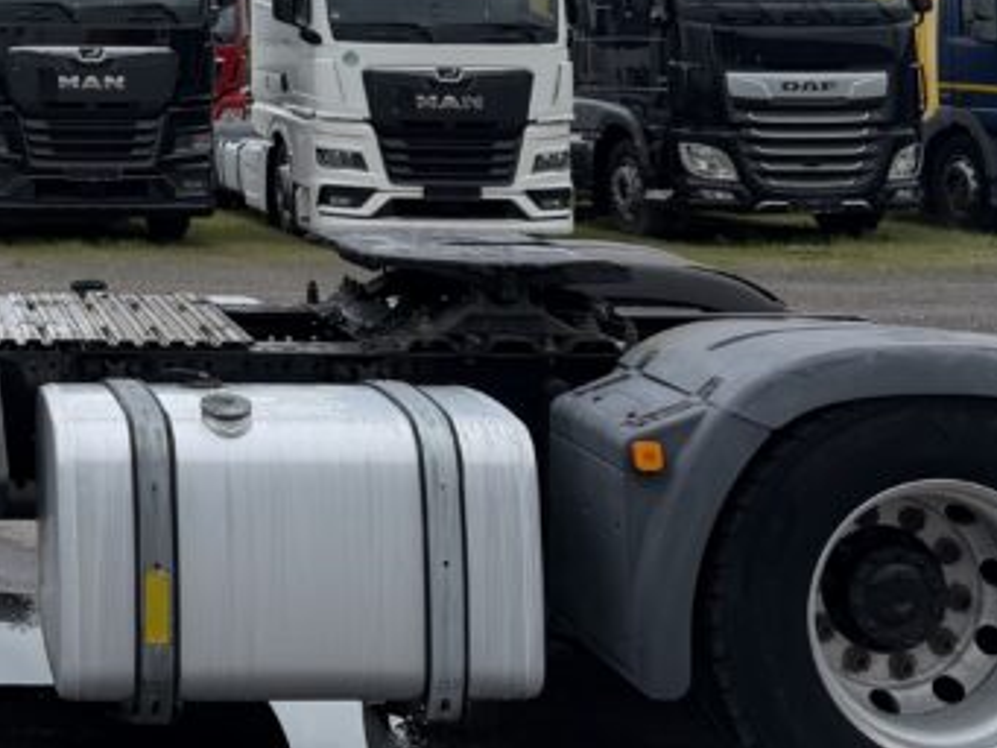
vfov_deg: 19.1
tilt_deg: +5.5
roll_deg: -0.1
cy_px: -187
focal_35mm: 72
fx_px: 2074
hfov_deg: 25.1
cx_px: -105
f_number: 1.78
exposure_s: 1/2445
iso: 100
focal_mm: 6.76
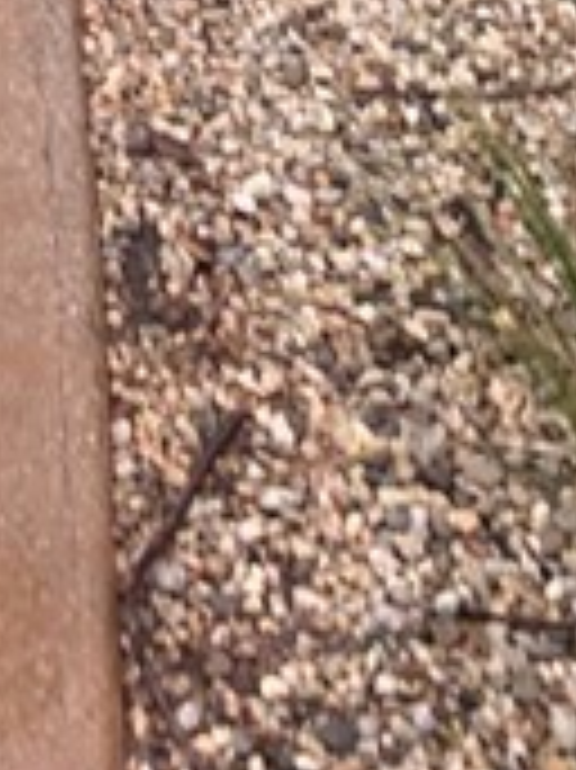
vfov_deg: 10.7
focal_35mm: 156
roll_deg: +1.1
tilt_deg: -16.1
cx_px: -747
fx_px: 3465
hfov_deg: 8.7
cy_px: -1112
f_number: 1.8
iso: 40
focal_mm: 4.25
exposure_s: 1/122
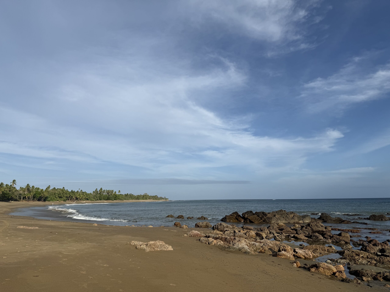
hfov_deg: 71.6
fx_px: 270
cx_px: 195
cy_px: 146
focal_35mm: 24
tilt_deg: +11.5
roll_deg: +0.2
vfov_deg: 56.8
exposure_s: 1/6711
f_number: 1.78
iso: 80
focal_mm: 6.76
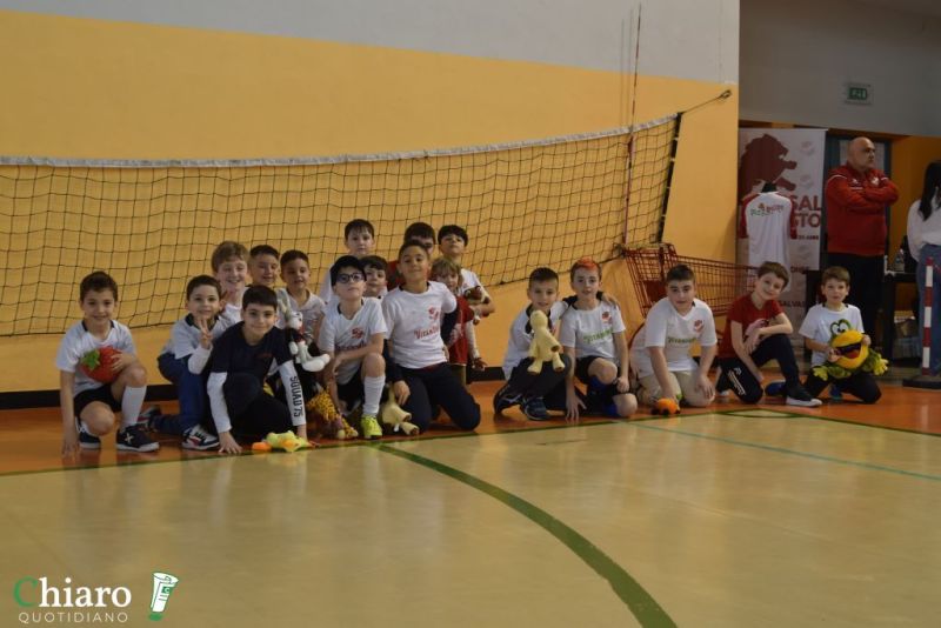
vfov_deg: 29.0
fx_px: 1216
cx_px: 470
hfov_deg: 42.3
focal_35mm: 46
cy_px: 314
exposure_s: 1/160
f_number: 3.5
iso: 320
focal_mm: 31
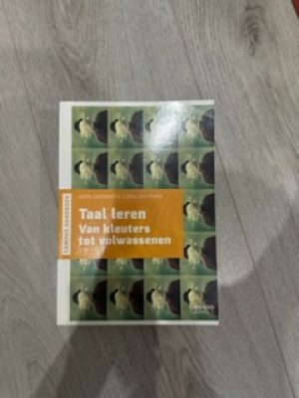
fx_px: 276
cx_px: 150
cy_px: 199
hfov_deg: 56.8
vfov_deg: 71.6
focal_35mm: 24
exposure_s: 1/40
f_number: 1.78
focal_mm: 6.86
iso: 1000
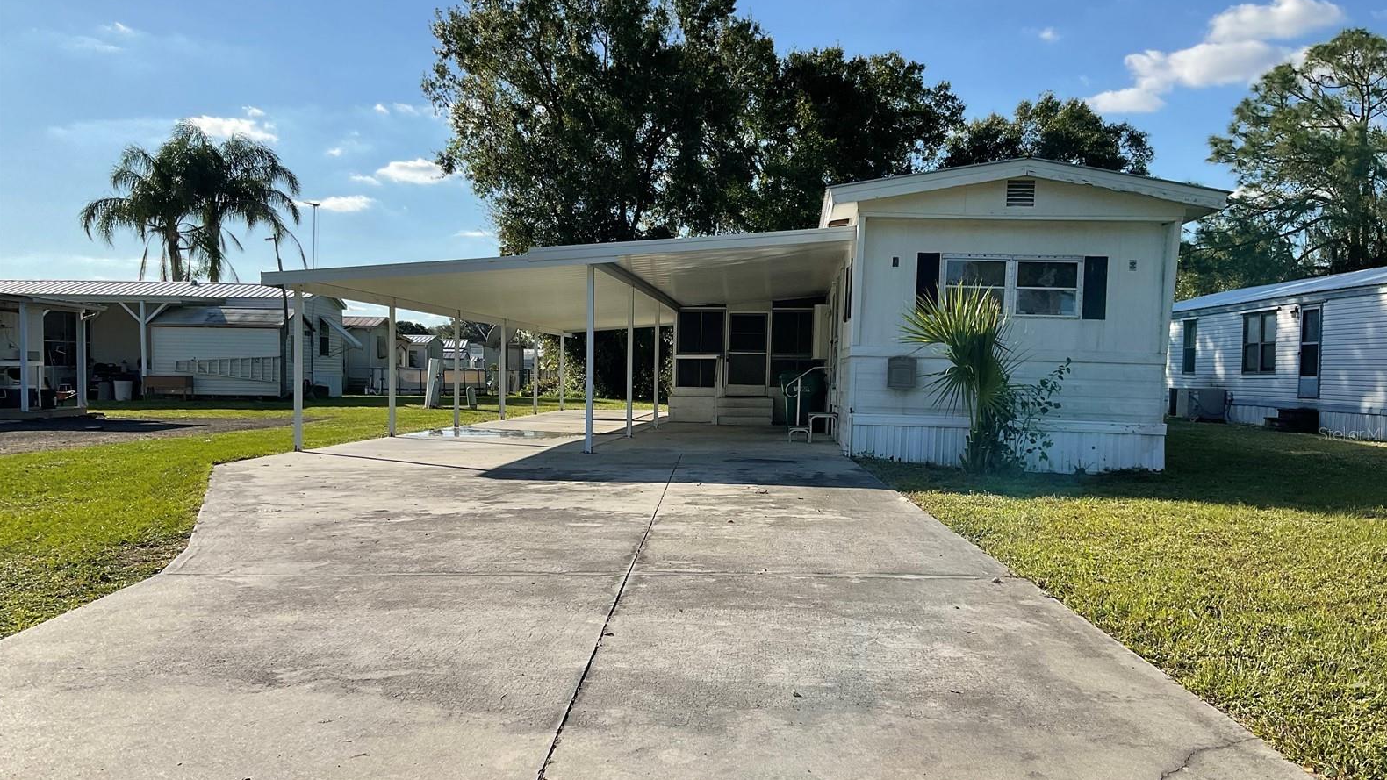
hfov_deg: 61.0
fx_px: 1177
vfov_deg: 36.6
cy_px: 433
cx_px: 699
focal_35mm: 32
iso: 16
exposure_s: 1/2320
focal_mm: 3
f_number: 1.8
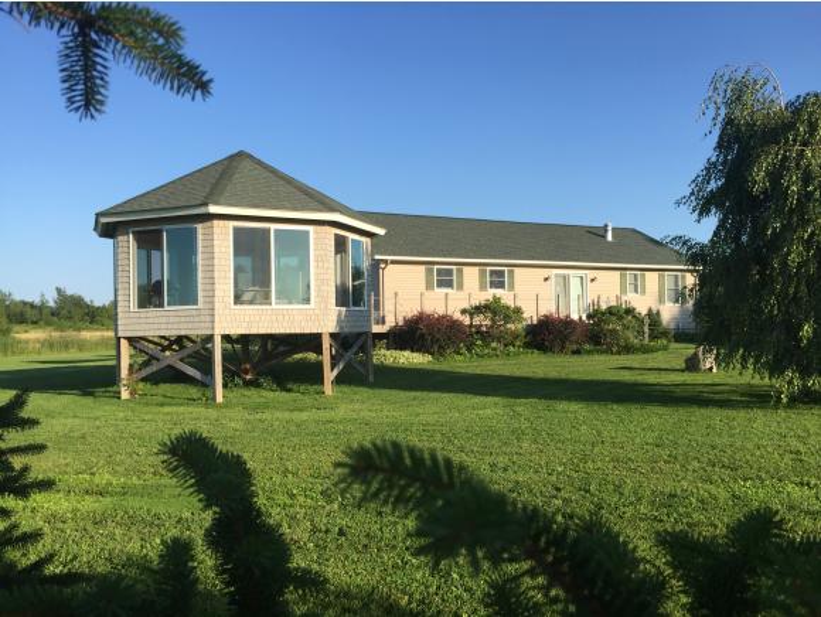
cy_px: 308
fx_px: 688
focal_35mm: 29
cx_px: 410
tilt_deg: +1.3
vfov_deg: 48.3
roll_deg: +0.2
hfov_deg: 61.6
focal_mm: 4.15
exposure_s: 1/1163
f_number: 2.2
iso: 32
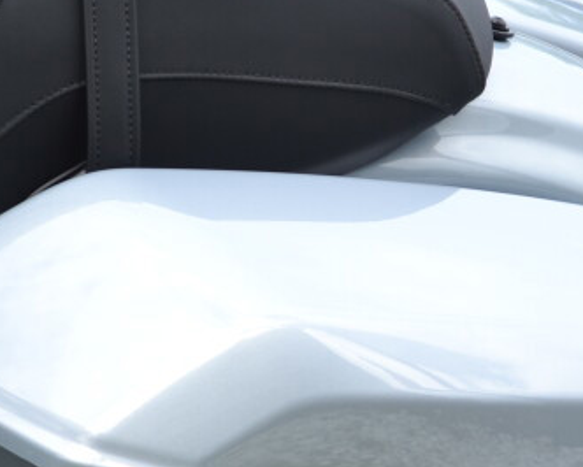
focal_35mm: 244
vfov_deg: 6.3
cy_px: 581
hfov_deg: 7.9
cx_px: 284
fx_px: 4213
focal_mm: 48
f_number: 6.3
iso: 100
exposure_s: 1/160
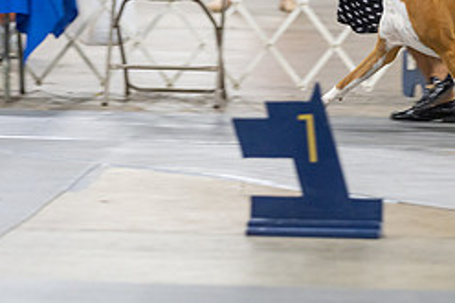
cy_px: -12
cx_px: 216
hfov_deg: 7.1
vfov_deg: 4.7
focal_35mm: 290
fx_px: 3663
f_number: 2.8
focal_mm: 124
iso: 2000
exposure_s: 1/160
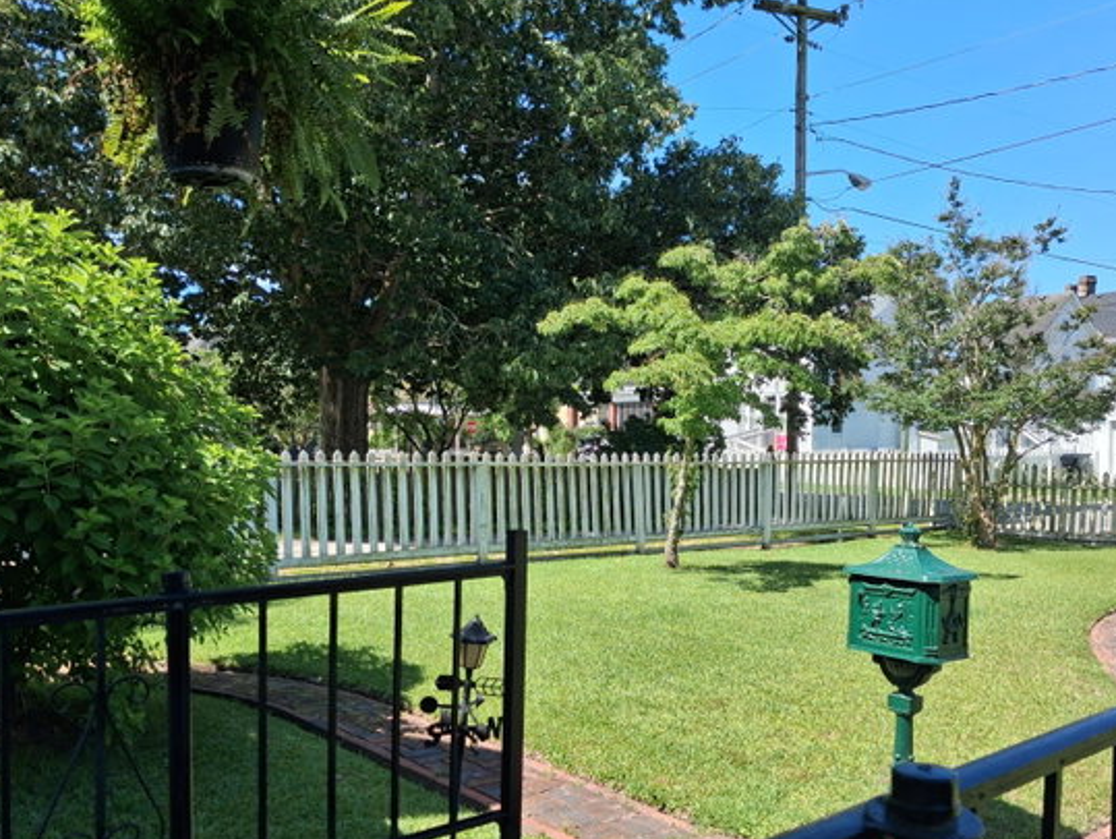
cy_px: 485
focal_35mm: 32
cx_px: 599
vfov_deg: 44.1
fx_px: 1032
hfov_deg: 56.7
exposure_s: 1/394
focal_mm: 4
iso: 25
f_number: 1.8
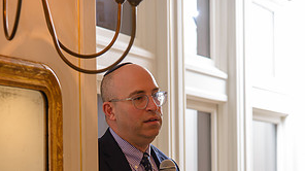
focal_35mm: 137
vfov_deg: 8.7
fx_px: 1107
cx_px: 151
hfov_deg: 15.7
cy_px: 218
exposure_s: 1/30
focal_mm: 86
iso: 640
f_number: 5
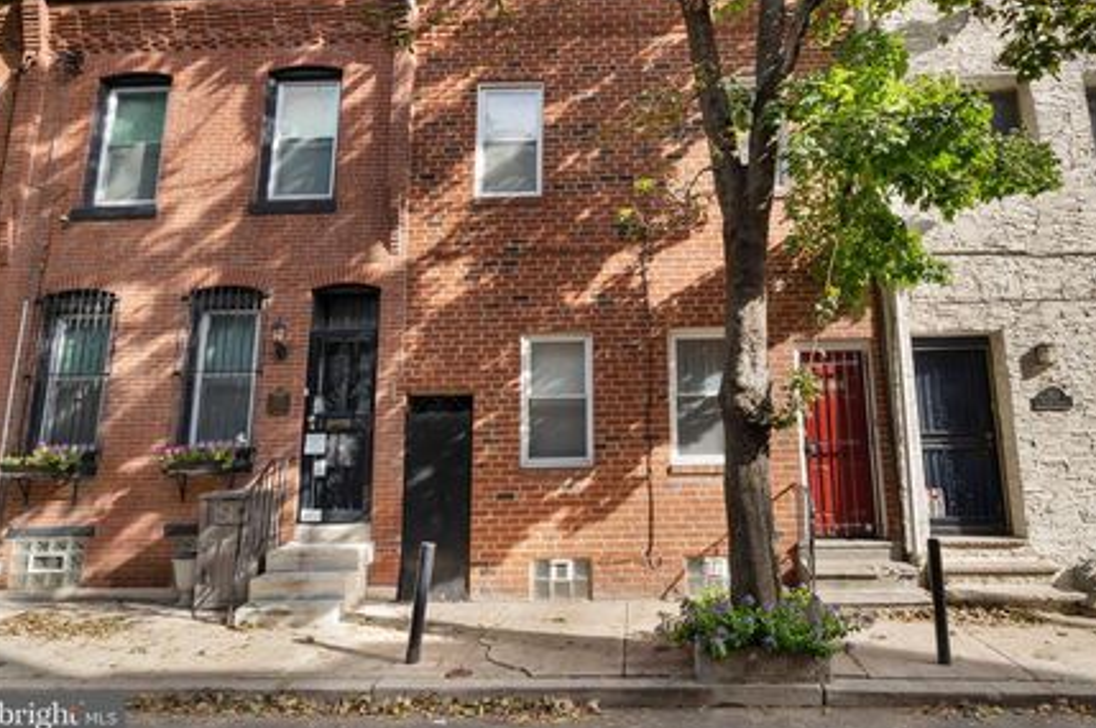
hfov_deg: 79.3
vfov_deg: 57.8
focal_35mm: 22
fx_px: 656
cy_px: 313
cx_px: 626
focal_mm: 18.5
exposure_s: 1/30
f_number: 10
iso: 250
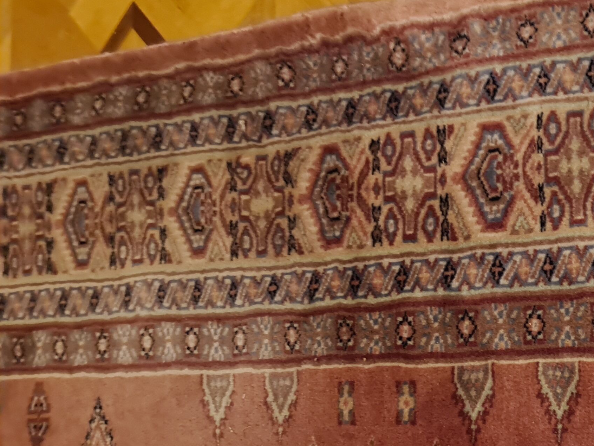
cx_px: 707
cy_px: 320
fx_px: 1064
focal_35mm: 62
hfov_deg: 27.5
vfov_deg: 23.5
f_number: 1.8
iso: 128
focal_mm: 5.4
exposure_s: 1/10
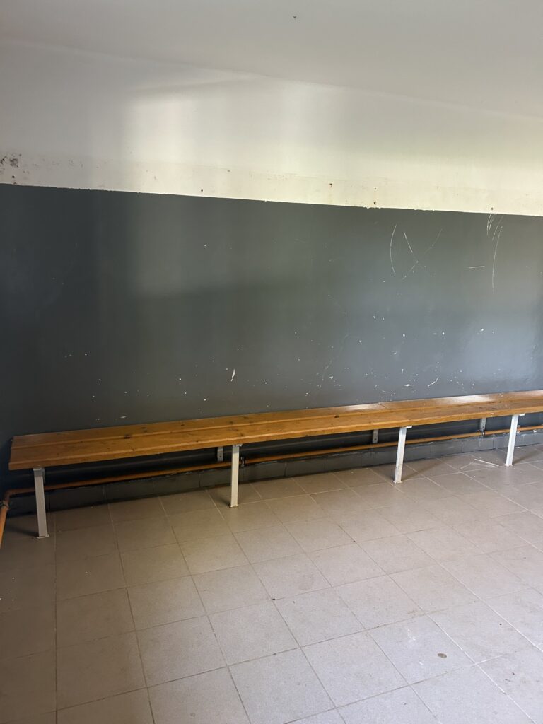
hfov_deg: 53.1
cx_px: 272
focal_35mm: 26
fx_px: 544
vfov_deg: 67.3
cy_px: 362
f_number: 1.5
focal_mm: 5.7
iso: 250
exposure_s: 1/50
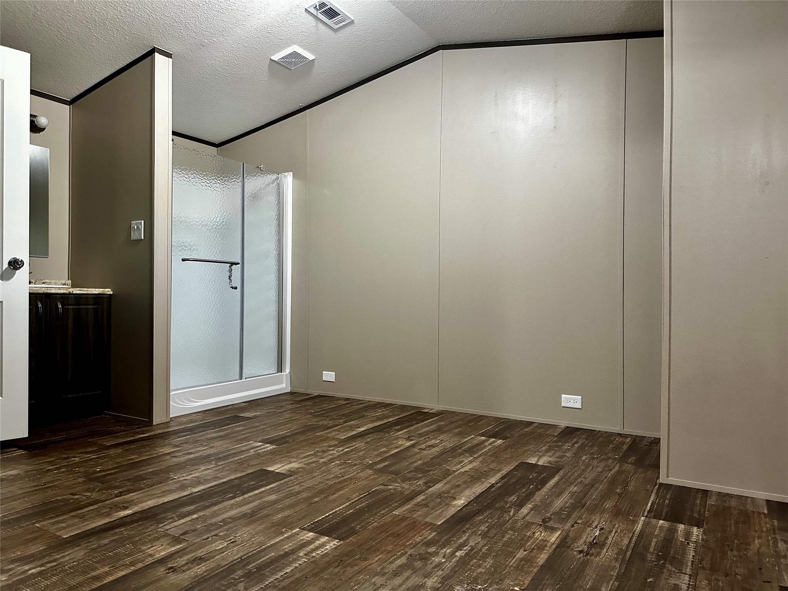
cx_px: 394
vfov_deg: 56.8
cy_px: 296
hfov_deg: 71.6
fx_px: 546
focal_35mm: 24
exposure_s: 1/60
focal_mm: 6.86
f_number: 1.78
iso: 500
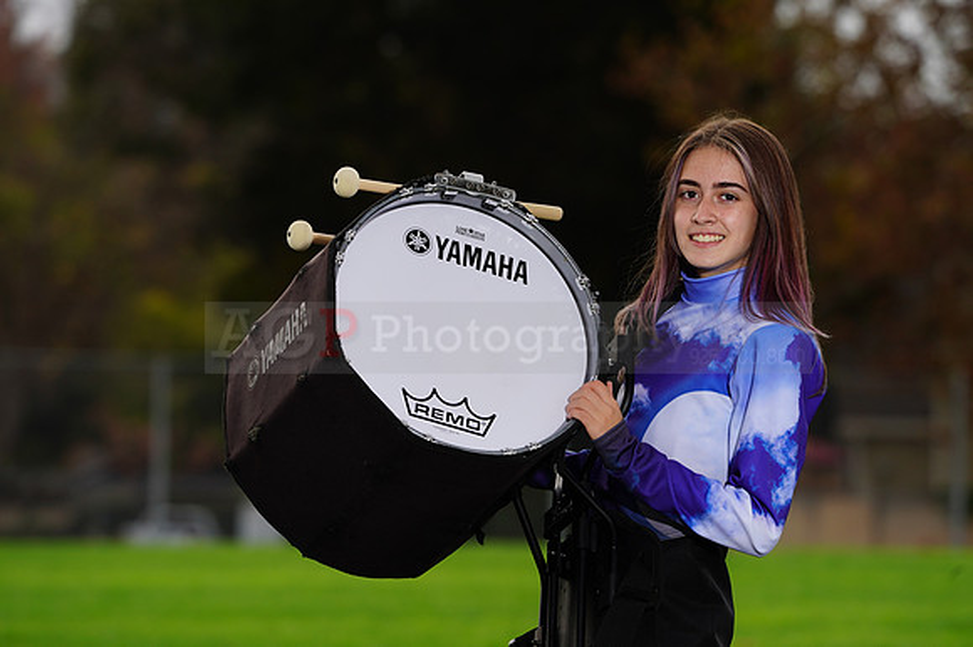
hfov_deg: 7.0
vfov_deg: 4.7
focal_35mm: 294
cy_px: 324
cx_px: 486
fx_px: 7941
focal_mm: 294
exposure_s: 1/160
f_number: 8
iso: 160
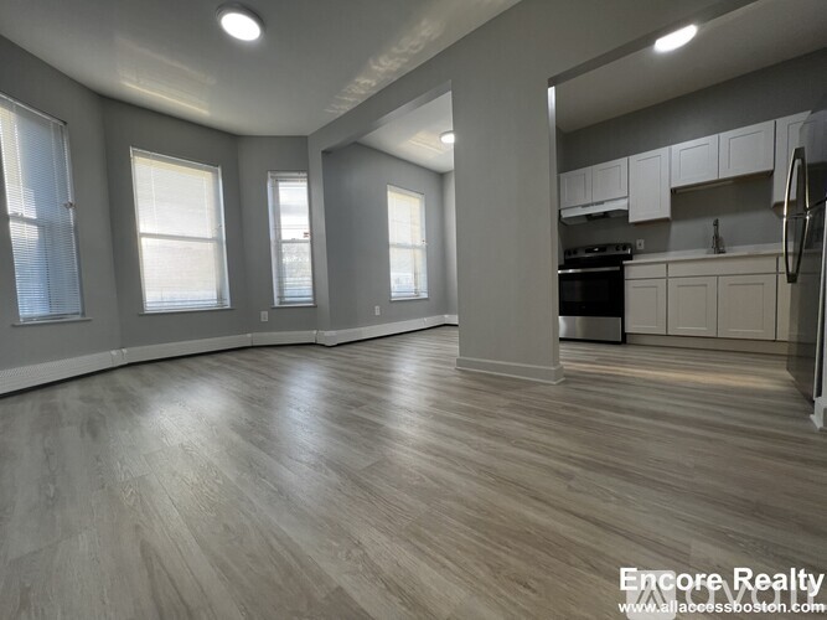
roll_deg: +2.4
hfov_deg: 106.2
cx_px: 414
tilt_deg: -4.4
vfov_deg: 89.9
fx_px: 311
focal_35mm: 13
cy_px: 310
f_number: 1.8
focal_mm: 1.57
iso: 80
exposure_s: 1/120
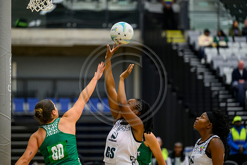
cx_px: 124
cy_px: 82
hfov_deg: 12.4
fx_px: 1132
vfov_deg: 8.3
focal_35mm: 165
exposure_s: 1/1000
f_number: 3.2
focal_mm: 165
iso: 4000
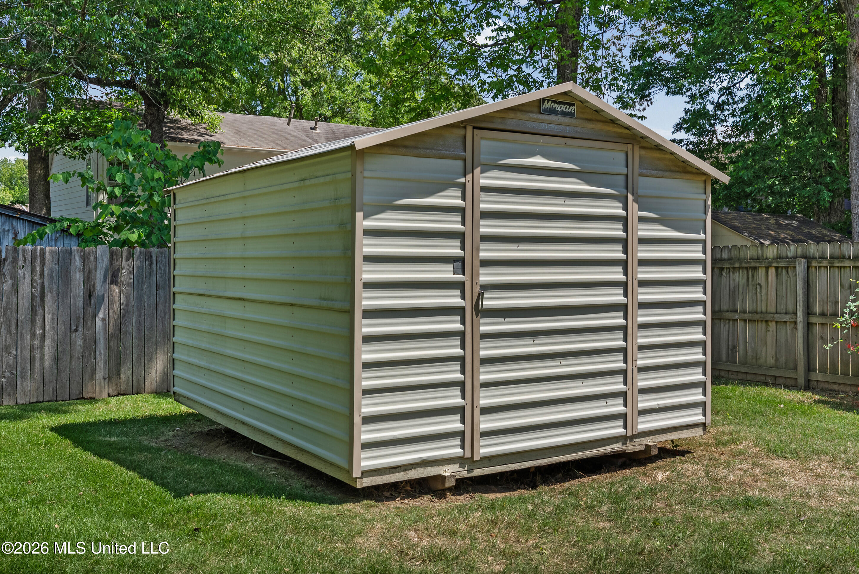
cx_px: 430
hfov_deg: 54.4
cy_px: 287
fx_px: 836
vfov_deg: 37.9
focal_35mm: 35
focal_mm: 35
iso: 800
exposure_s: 1/400
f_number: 9
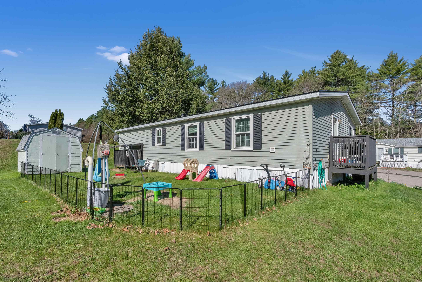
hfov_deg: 93.2
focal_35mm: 17
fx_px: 199
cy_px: 136
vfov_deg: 70.4
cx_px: 199
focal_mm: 16
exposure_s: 1/6000
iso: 800
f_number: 8
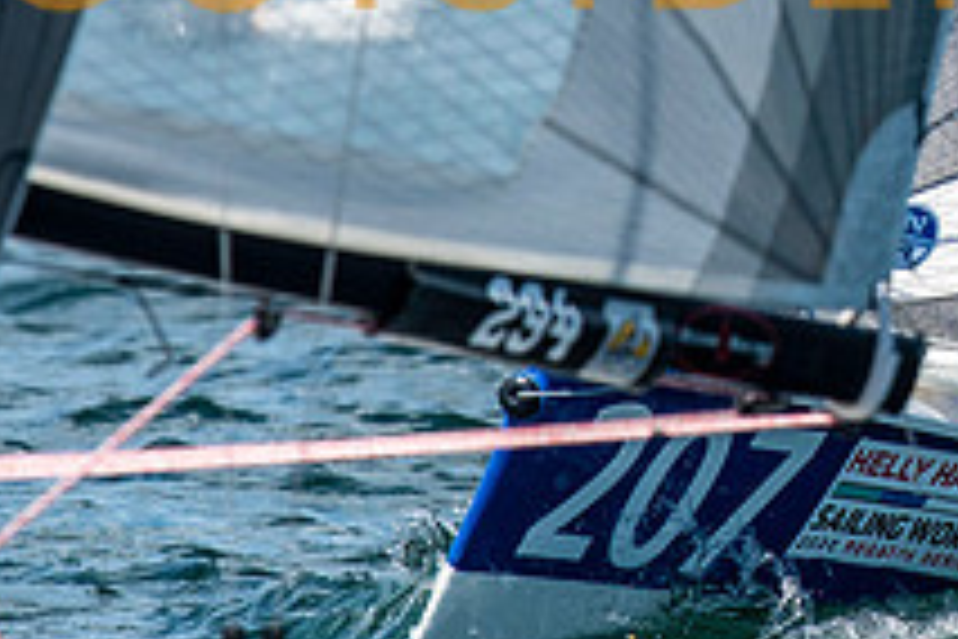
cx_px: 1140
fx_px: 38370
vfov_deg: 1.0
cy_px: -213
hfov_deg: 1.4
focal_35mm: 1442
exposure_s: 1/2000
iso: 320
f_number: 5.6
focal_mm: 300
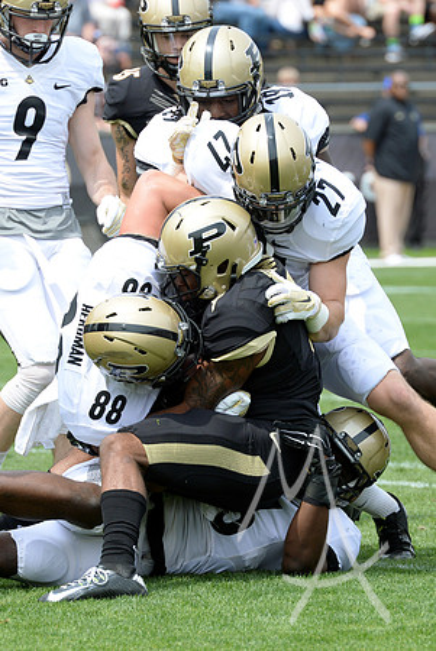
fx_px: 5075
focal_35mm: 280
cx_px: 218
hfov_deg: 4.9
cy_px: 326
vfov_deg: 7.3
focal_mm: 280
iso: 640
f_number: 8
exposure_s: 1/1000
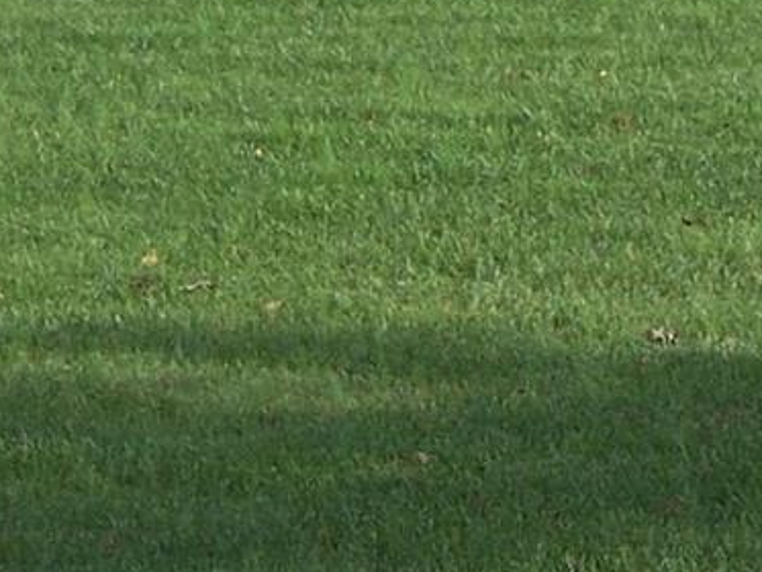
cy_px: -404
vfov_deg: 7.1
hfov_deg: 9.6
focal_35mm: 206
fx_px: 4536
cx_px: 451
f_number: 3
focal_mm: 8
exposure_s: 1/750
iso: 80
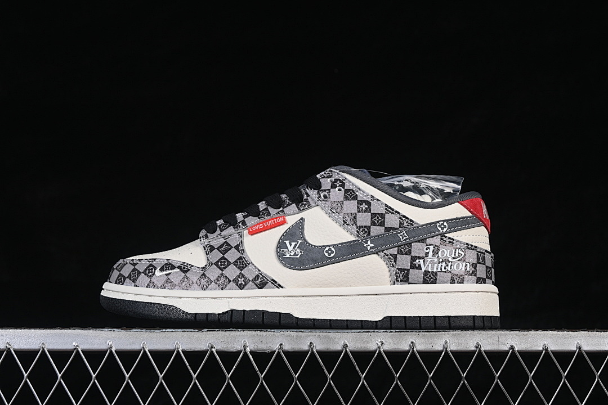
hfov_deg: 27.0
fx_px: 1267
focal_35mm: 75
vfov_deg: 18.2
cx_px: 304
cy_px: 202
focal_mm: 50
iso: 160
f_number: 8
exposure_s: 1/80
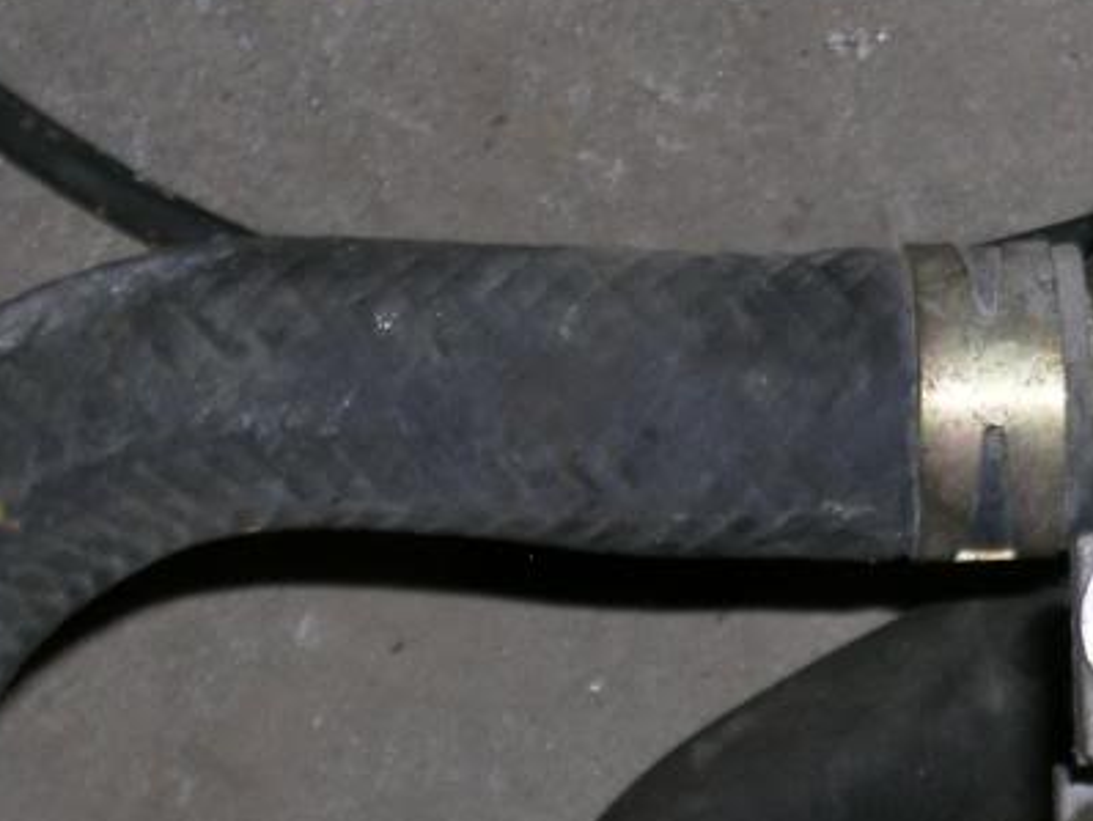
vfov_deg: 8.2
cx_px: 1337
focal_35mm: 180
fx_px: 5687
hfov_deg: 10.8
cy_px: 664
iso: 50
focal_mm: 14.5
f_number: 3.9
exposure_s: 1/121
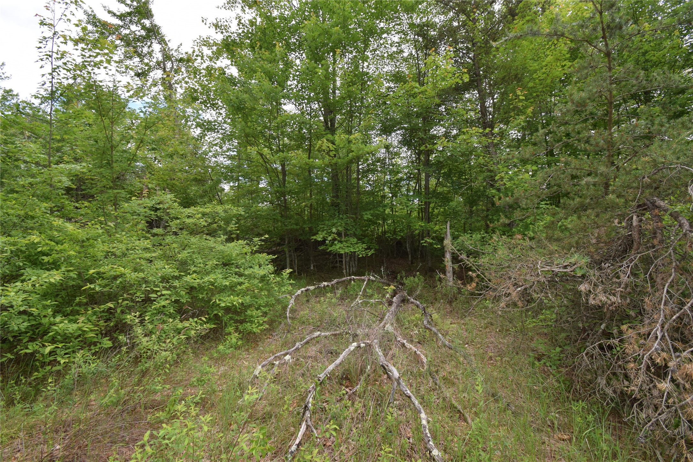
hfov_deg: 100.4
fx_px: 289
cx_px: 346
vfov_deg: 77.3
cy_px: 231
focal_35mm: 15
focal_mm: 10
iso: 320
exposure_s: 1/200
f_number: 11
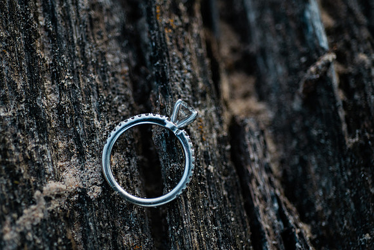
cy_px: 134
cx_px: 174
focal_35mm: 70
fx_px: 723
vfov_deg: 19.6
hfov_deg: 29.0
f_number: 3.5
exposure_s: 1/400
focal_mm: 60
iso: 100
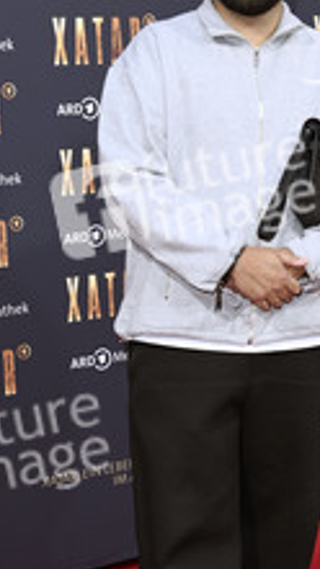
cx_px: 258
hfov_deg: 11.4
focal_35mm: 106
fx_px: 1602
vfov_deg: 20.2
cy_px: 327
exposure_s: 1/250
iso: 640
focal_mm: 56
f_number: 5.6
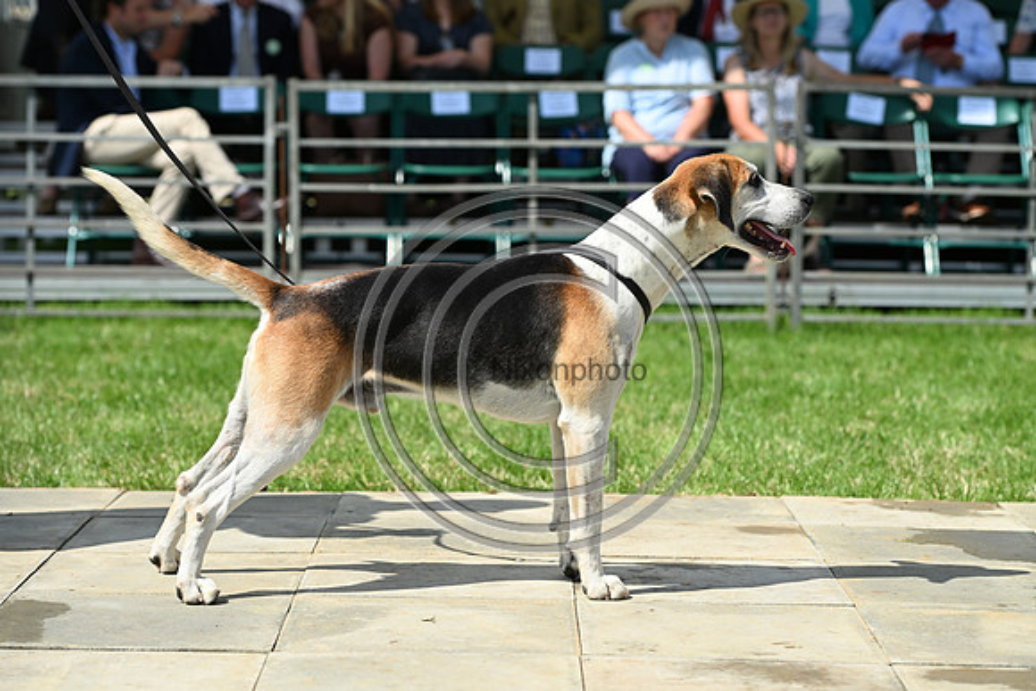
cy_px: 346
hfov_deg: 20.0
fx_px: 2936
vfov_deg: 13.4
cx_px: 518
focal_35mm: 102
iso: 180
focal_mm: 102
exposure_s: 1/1250
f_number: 4.5
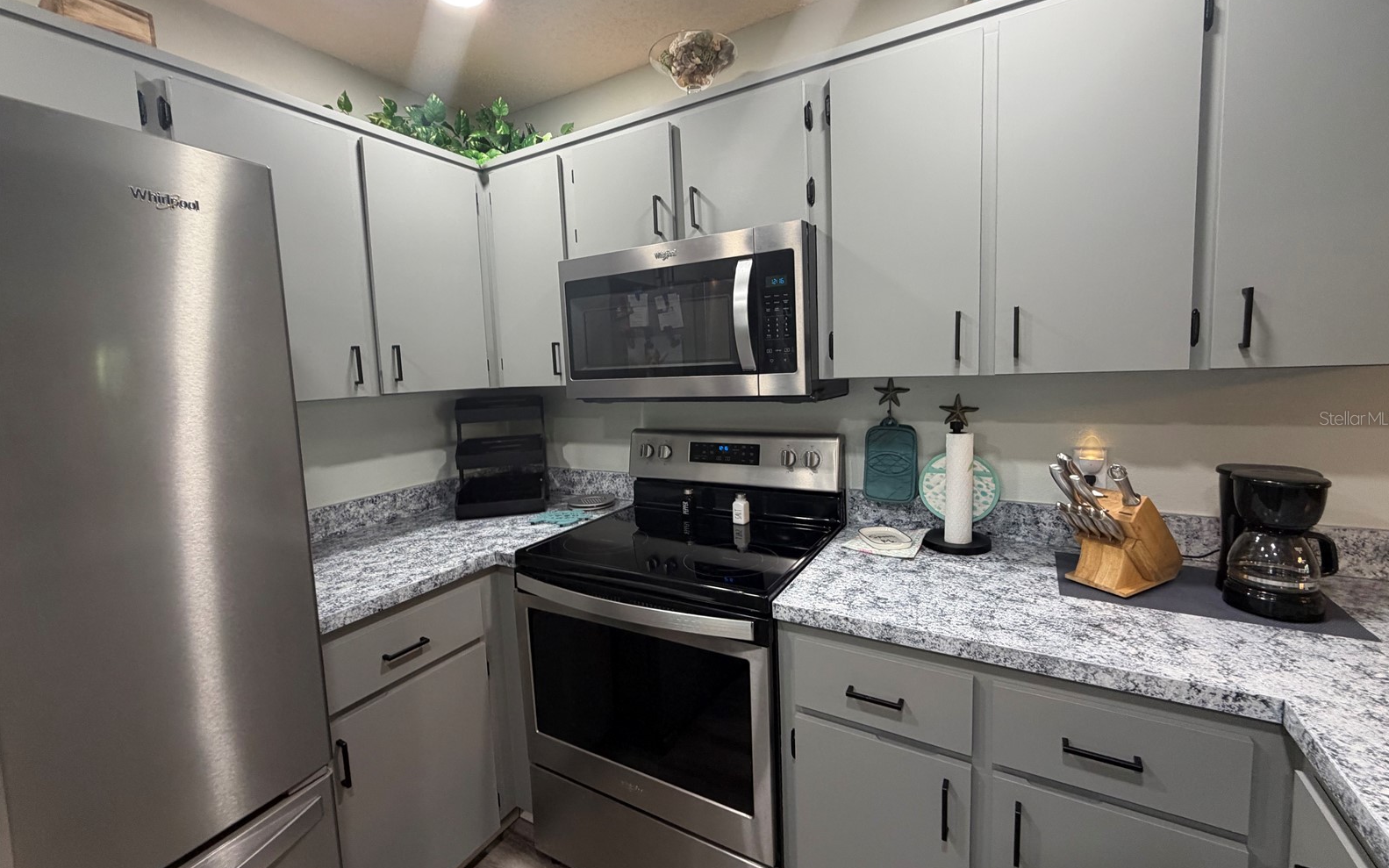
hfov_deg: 101.5
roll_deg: +2.1
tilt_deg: -4.9
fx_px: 568
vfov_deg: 74.7
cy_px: 418
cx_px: 700
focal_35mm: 15
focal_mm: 2.22
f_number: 2.2
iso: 250
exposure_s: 1/60
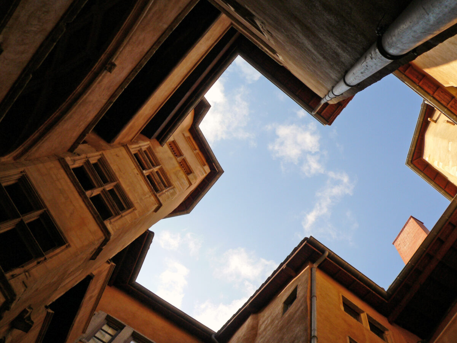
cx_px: 228
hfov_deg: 51.4
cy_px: 172
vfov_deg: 39.7
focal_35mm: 36
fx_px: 475
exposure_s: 1/320
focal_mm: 6
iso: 80
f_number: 4
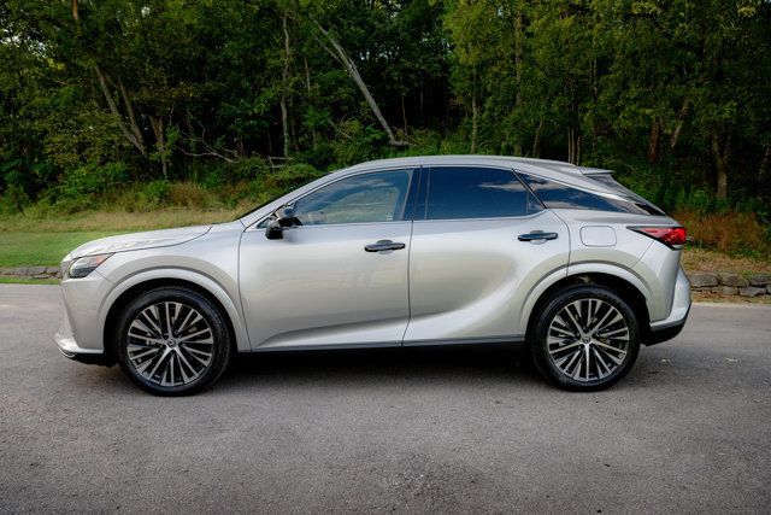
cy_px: 258
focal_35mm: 24
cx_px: 386
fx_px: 514
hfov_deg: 73.7
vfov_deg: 53.2
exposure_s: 1/500
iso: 500
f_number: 5.6
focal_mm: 24
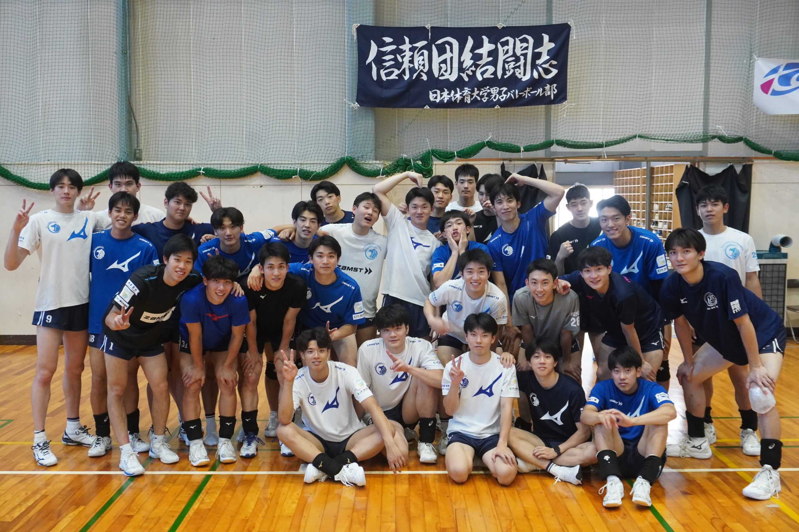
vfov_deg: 35.5
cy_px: 266
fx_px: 832
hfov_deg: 51.3
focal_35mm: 38
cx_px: 400
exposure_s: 1/40
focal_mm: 25
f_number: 7.1
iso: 2500
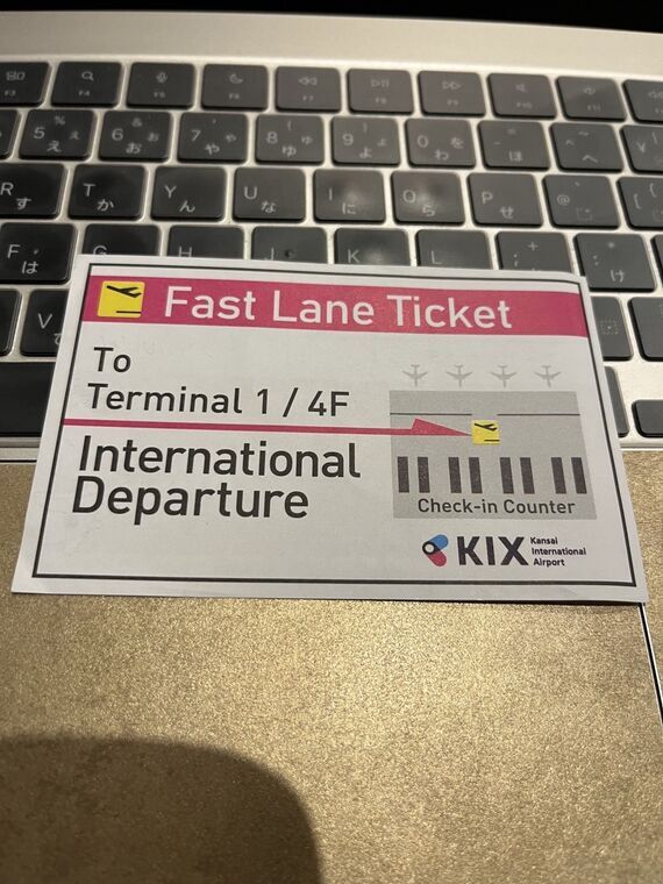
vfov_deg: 67.3
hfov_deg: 53.1
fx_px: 664
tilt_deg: -62.6
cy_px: 442
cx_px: 332
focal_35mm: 26
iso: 125
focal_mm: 5.1
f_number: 1.6
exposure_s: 1/80
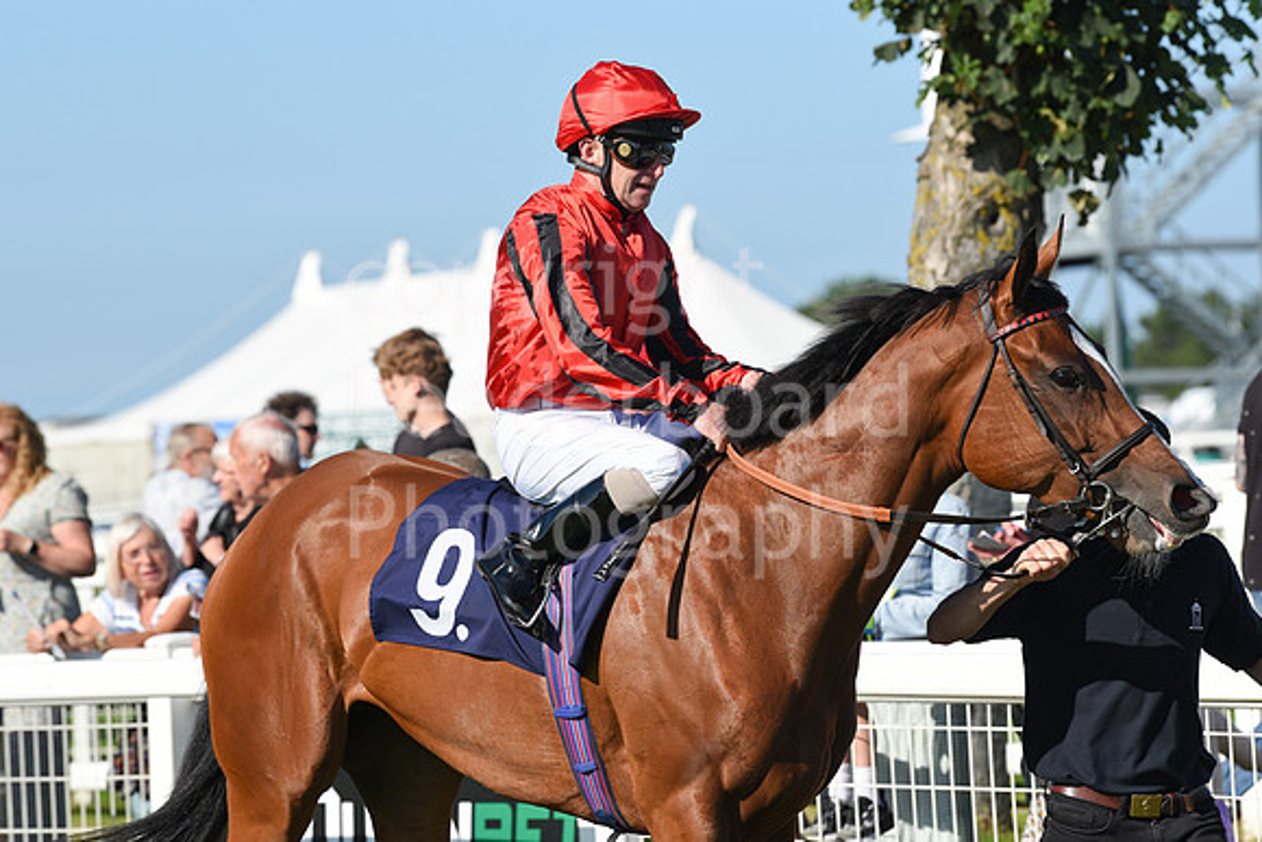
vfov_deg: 6.9
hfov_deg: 10.3
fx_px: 7012
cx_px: 631
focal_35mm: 200
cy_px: 421
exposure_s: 1/2000
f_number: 6.3
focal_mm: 200
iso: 400
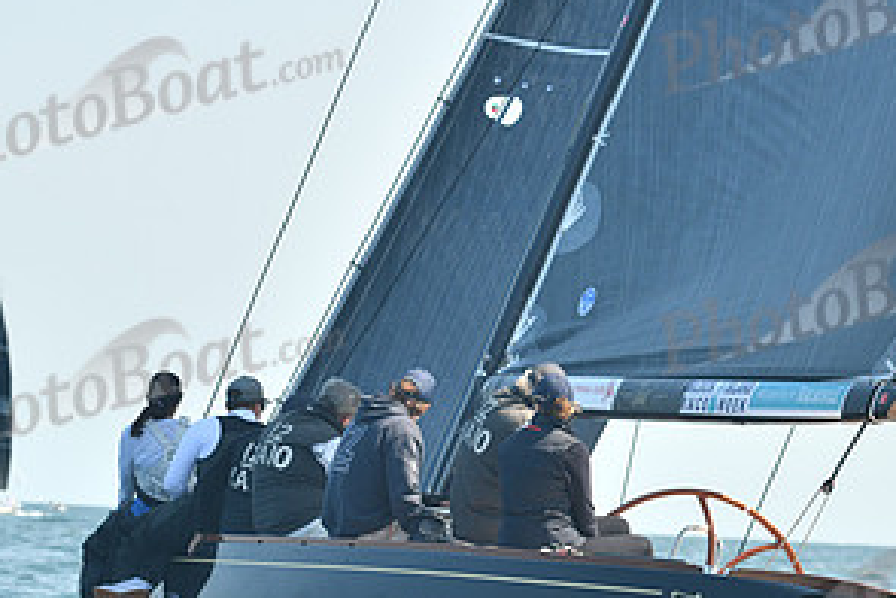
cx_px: 504
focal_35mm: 216
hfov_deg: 9.5
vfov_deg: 6.4
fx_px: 5378
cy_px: 496
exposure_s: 1/640
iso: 320
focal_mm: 110
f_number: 4.5
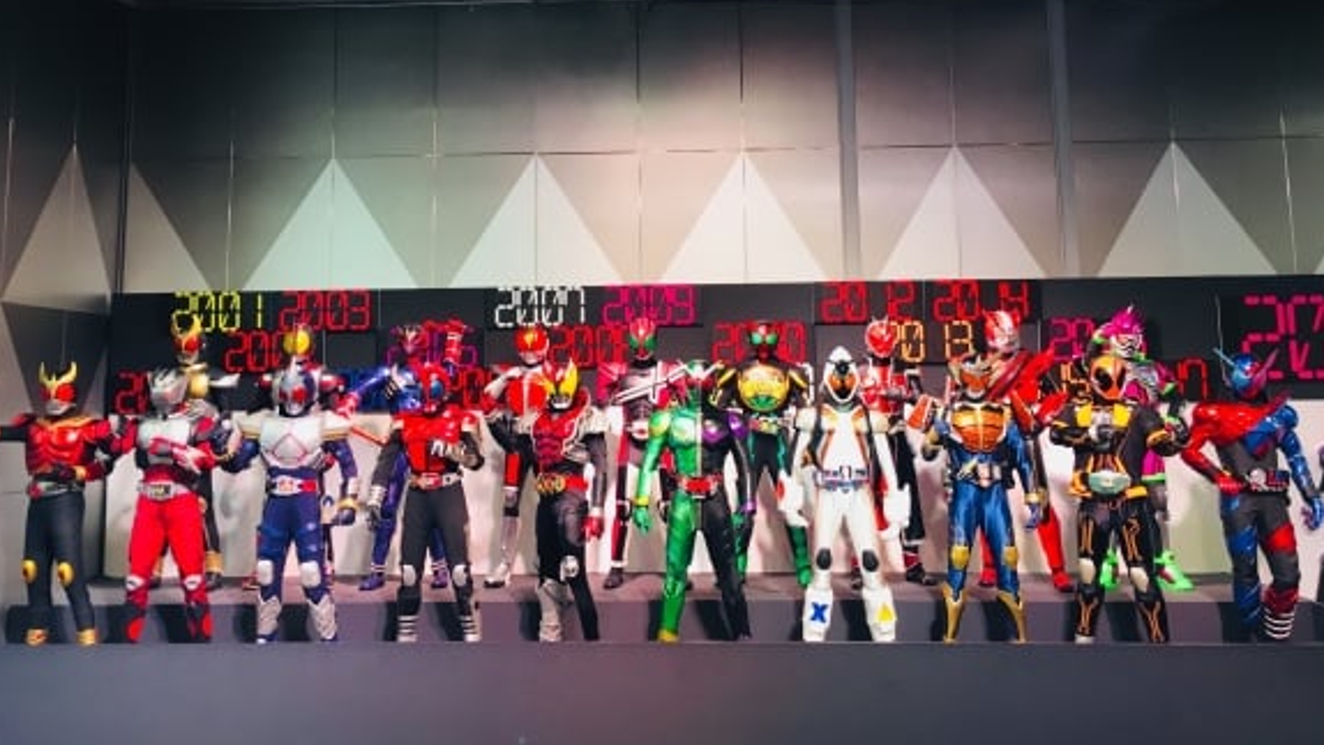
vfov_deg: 35.2
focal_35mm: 33
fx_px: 1159
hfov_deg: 59.5
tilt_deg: +7.7
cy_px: 235
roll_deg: +1.1
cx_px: 639
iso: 64
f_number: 2.2
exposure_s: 1/30
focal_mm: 4.15
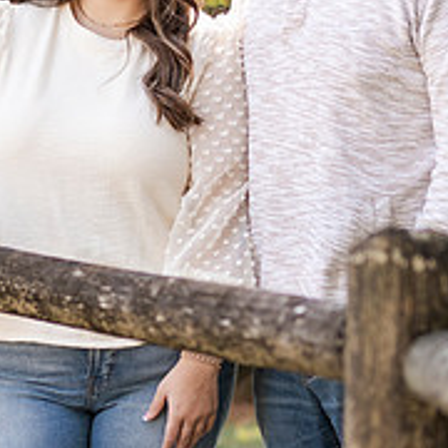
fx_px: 3412
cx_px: 102
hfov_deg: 7.5
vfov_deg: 7.5
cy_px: 101
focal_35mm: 233
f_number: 2.5
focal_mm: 85
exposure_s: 1/500
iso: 400
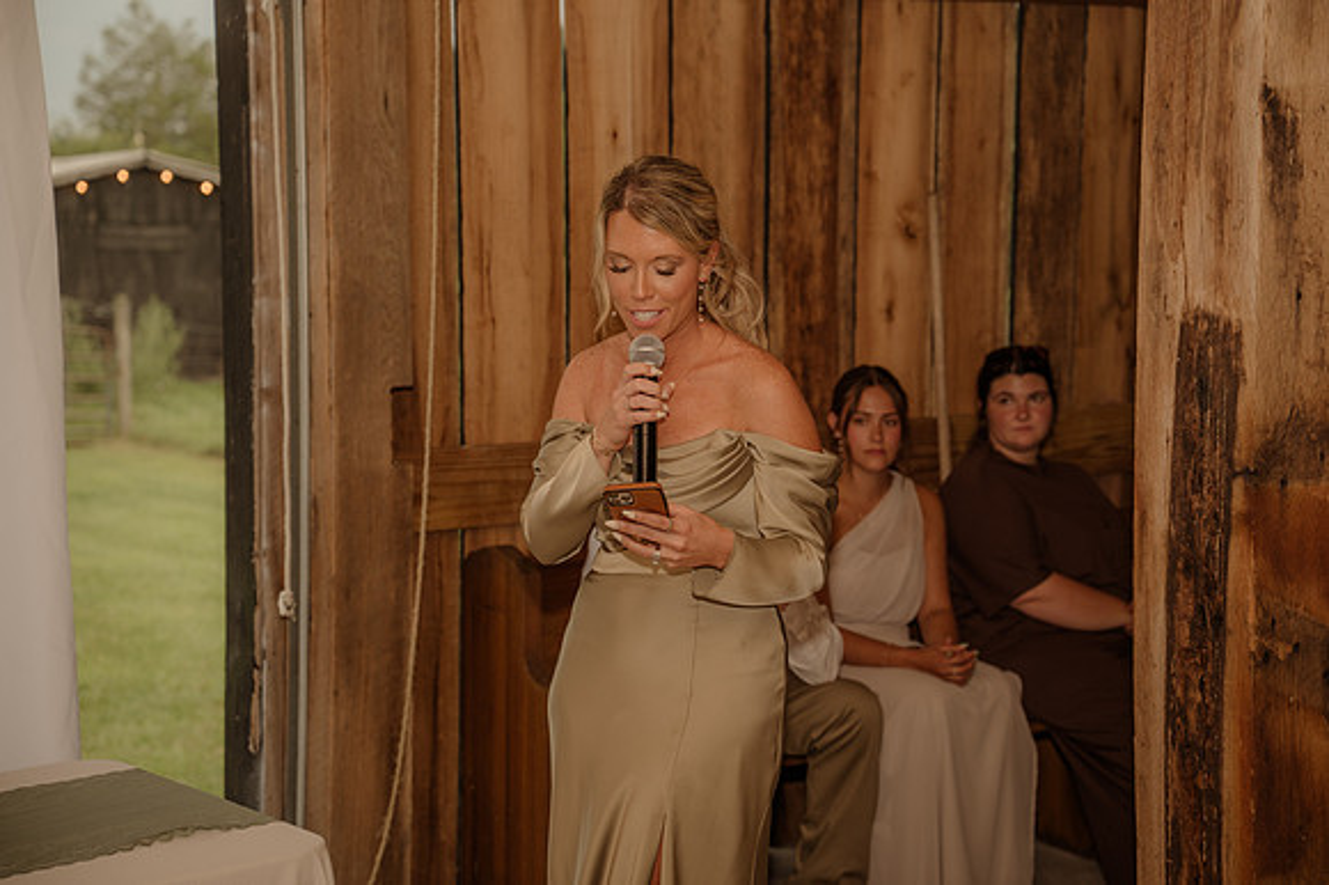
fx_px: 2583
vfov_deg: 19.4
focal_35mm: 70
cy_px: 442
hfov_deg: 28.9
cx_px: 664
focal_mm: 70
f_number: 4
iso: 500
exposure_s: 1/200
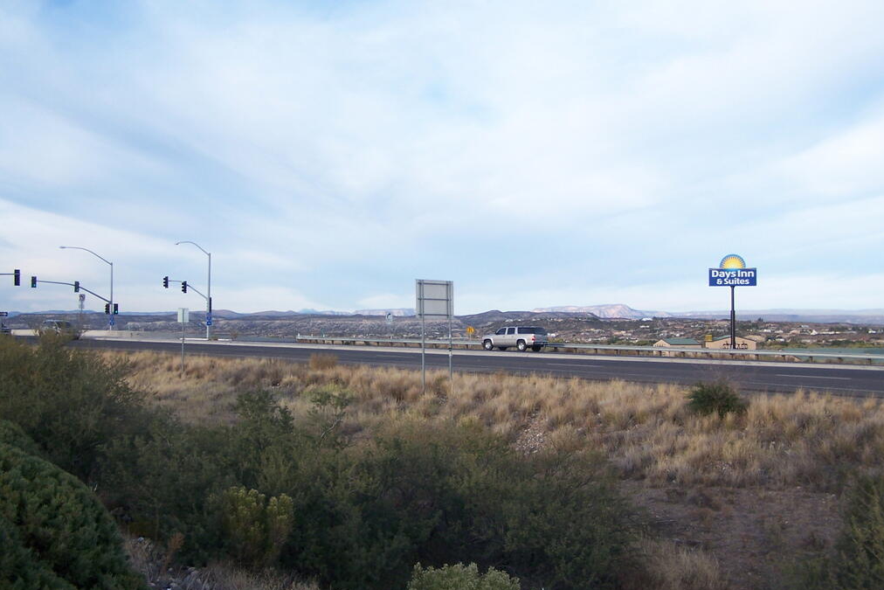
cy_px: 301
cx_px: 446
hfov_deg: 48.5
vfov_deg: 33.4
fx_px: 982
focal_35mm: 40
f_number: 2.8
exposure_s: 1/400
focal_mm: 6.3
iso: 80
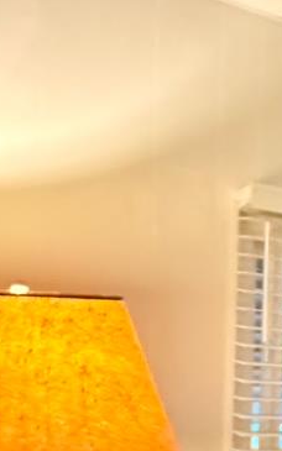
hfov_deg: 11.9
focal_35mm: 61
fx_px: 750
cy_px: 573
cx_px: 820
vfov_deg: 28.1
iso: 3200
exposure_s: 1/20
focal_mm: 2.22
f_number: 2.2
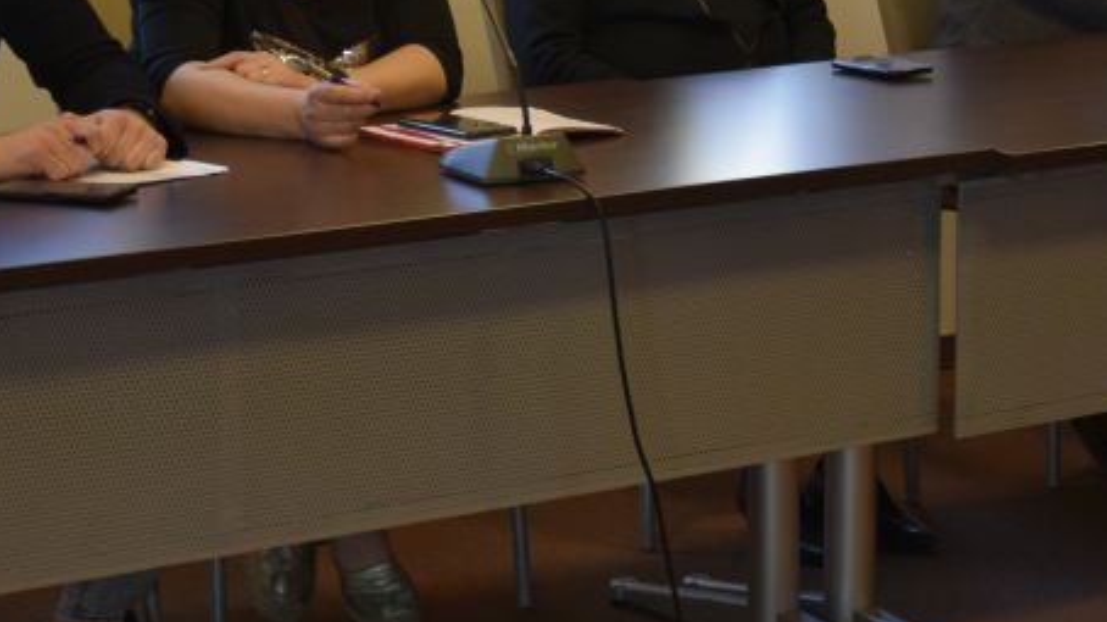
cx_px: 712
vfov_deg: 9.1
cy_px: 104
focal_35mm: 133
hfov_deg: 16.1
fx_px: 3903
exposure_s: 1/80
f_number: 4.5
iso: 400
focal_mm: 40
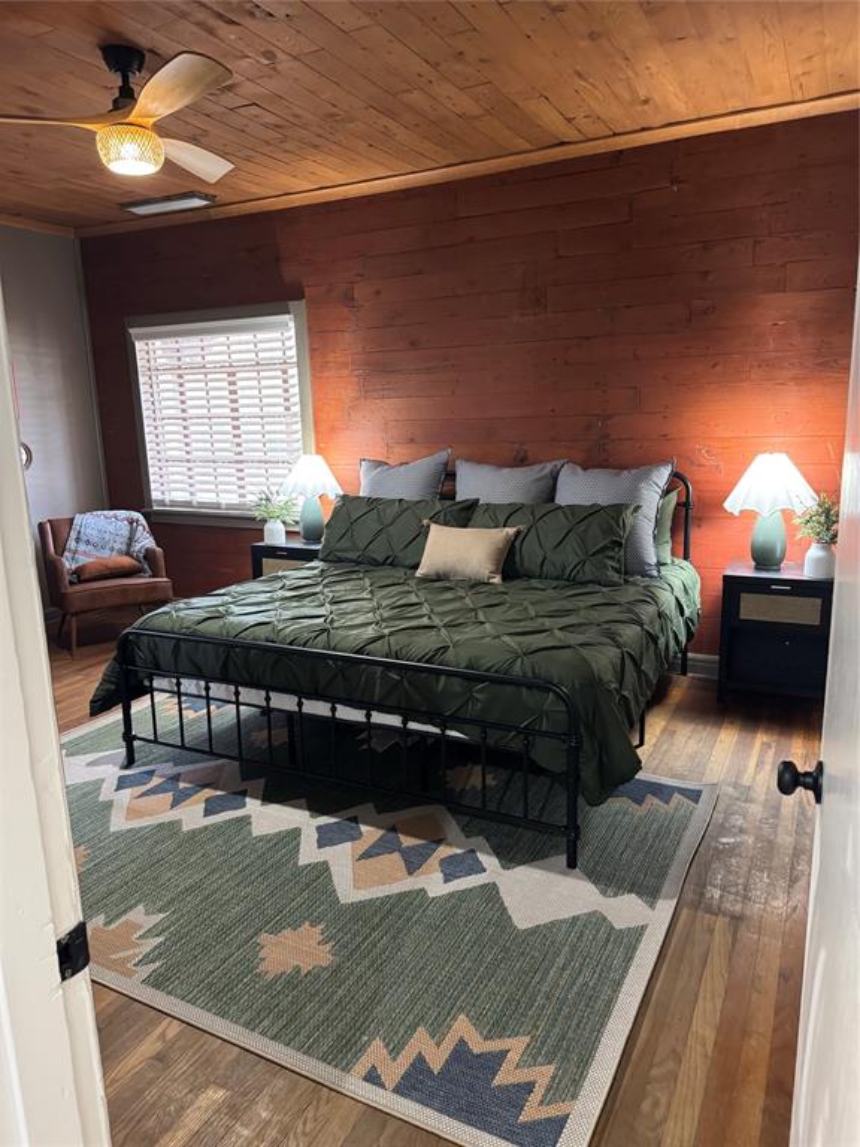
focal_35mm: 24
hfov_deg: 56.8
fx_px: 795
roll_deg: +1.9
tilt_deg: -12.3
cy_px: 574
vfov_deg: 71.6
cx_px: 430
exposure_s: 1/40
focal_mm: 6.76
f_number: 1.78
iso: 800
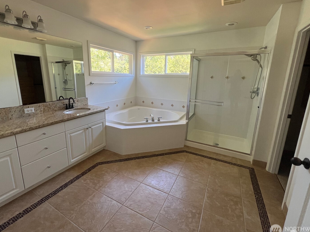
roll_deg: -1.0
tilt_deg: -12.6
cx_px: 149
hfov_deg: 98.1
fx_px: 134
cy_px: 106
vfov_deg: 81.5
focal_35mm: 15
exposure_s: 1/99
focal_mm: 1.57
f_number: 1.8
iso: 100
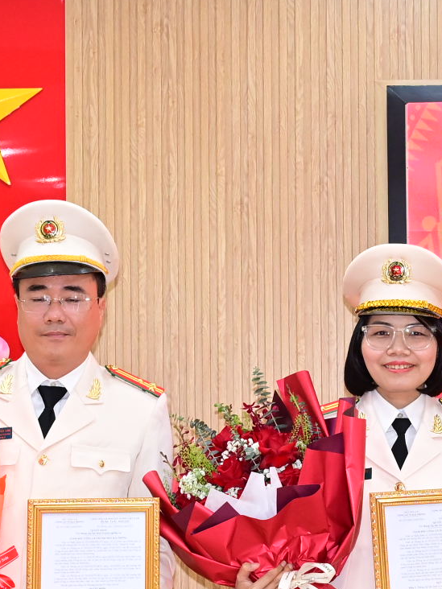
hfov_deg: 10.9
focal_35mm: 135
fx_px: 2298
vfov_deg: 14.5
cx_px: 408
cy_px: 484
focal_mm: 34
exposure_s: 1/160
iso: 1600
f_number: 4
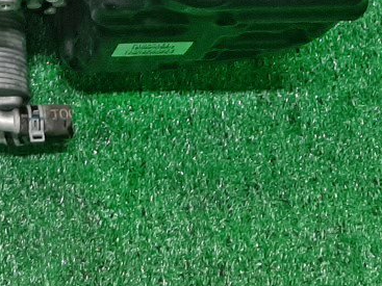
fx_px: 1125
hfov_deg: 18.8
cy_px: -182
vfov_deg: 13.4
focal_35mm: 102
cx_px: 14
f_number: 1.7
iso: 97
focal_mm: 3.93
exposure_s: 1/50
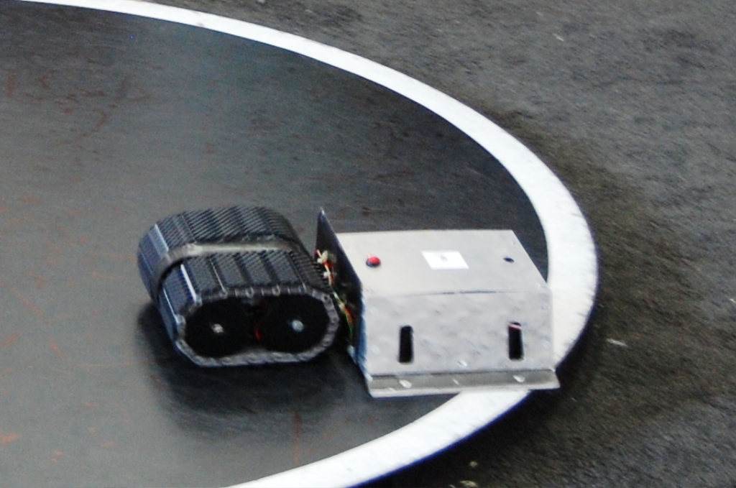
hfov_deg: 41.2
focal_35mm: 48
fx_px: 980
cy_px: 244
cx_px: 368
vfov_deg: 28.0
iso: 800
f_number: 4.5
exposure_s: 1/15
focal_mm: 32
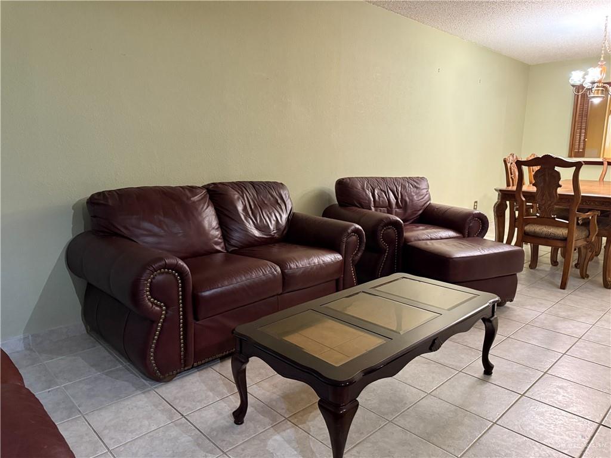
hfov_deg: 71.6
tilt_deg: -10.1
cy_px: 229
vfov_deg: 56.8
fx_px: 424
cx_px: 306
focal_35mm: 24
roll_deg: -2.3
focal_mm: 6.76
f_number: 1.78
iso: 640
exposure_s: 1/60
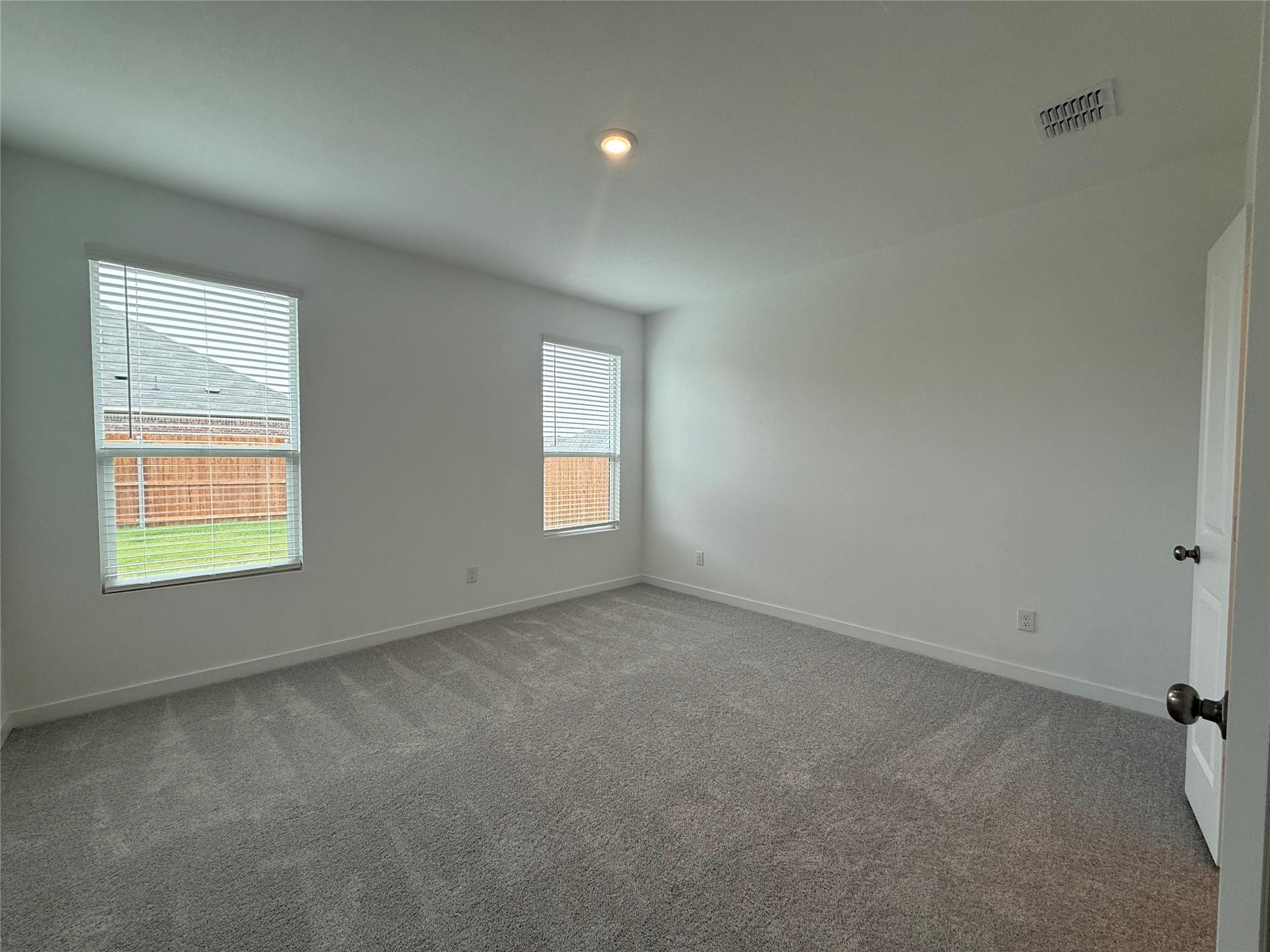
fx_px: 514
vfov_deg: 85.7
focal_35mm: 14
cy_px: 476
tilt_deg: -2.4
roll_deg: +0.0
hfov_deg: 102.1
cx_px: 635
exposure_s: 1/136
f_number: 2.2
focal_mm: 2.22
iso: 64
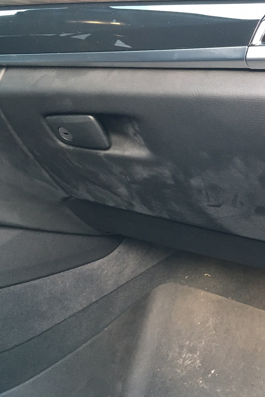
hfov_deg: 31.7
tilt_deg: -14.5
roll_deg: -2.6
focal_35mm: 41
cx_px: 217
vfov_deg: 47.4
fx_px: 453
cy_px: 199
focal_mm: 4.15
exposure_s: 1/20
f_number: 2.2
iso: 200
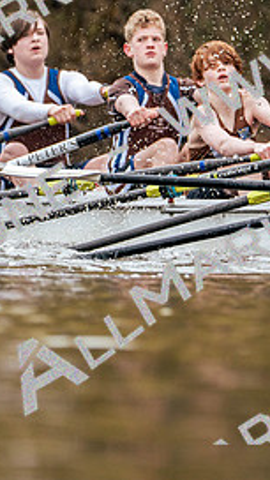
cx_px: 376
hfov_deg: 1.1
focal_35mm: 1067
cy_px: 142
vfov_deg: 2.0
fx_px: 13580
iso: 2000
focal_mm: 478
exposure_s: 1/2000
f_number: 6.3
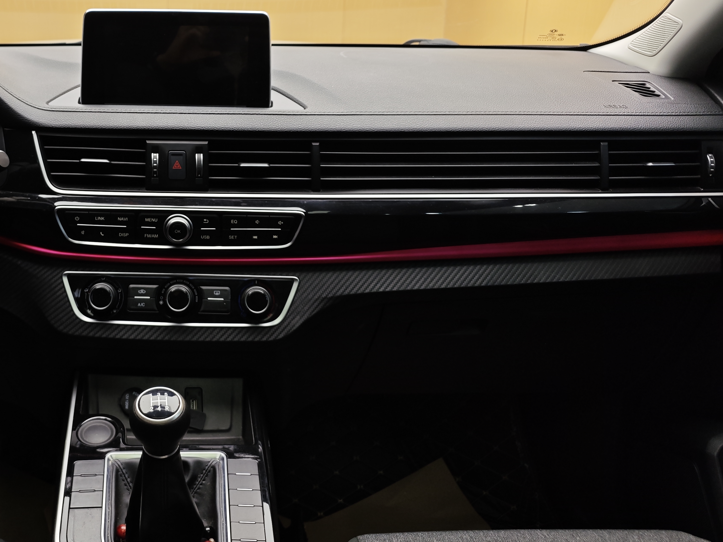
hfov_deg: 47.9
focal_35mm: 37
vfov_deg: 38.0
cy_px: 159
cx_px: 168
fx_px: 773
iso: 160
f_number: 1.9
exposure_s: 1/41
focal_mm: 8.7
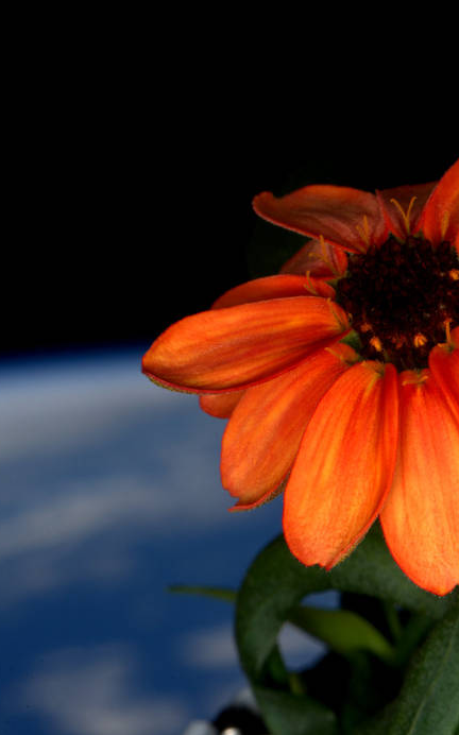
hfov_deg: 14.1
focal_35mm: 92
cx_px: 393
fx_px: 1843
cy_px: 368
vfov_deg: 22.6
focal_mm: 60
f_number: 32
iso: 500
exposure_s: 1/250
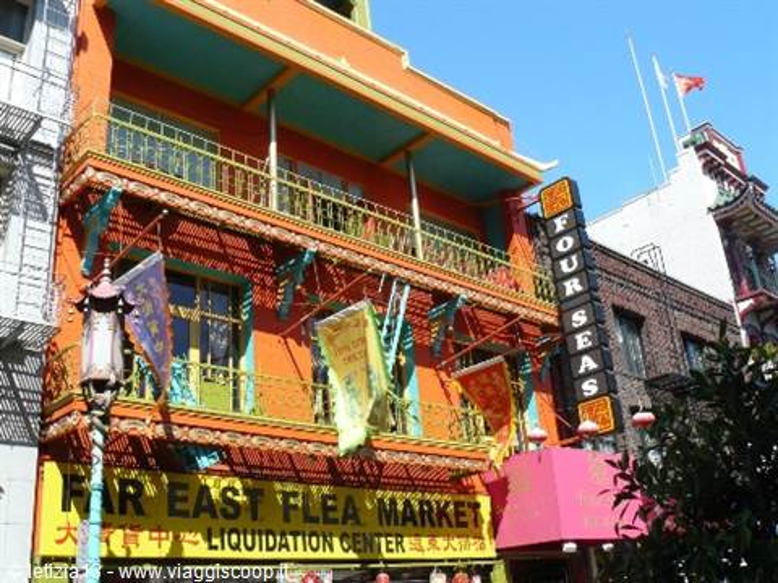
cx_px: 389
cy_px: 292
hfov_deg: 51.4
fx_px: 809
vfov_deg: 39.7
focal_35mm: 36
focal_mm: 6
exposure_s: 1/200
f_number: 5.6
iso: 100
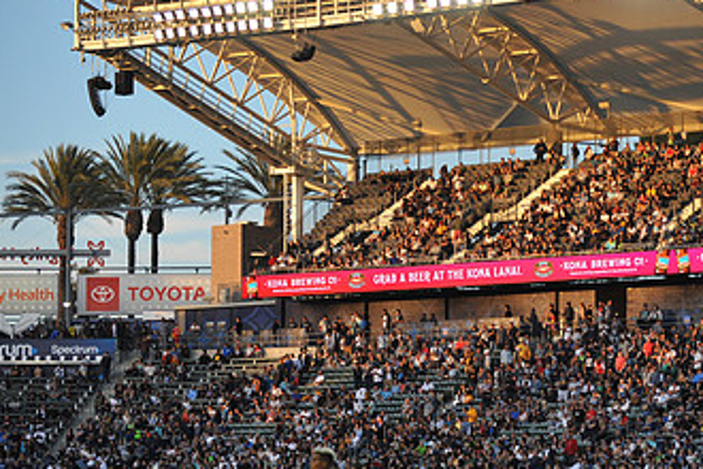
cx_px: 552
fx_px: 2948
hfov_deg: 13.5
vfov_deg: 9.1
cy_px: 260
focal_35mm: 151
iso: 1600
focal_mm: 86
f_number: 2.8
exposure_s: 1/4000
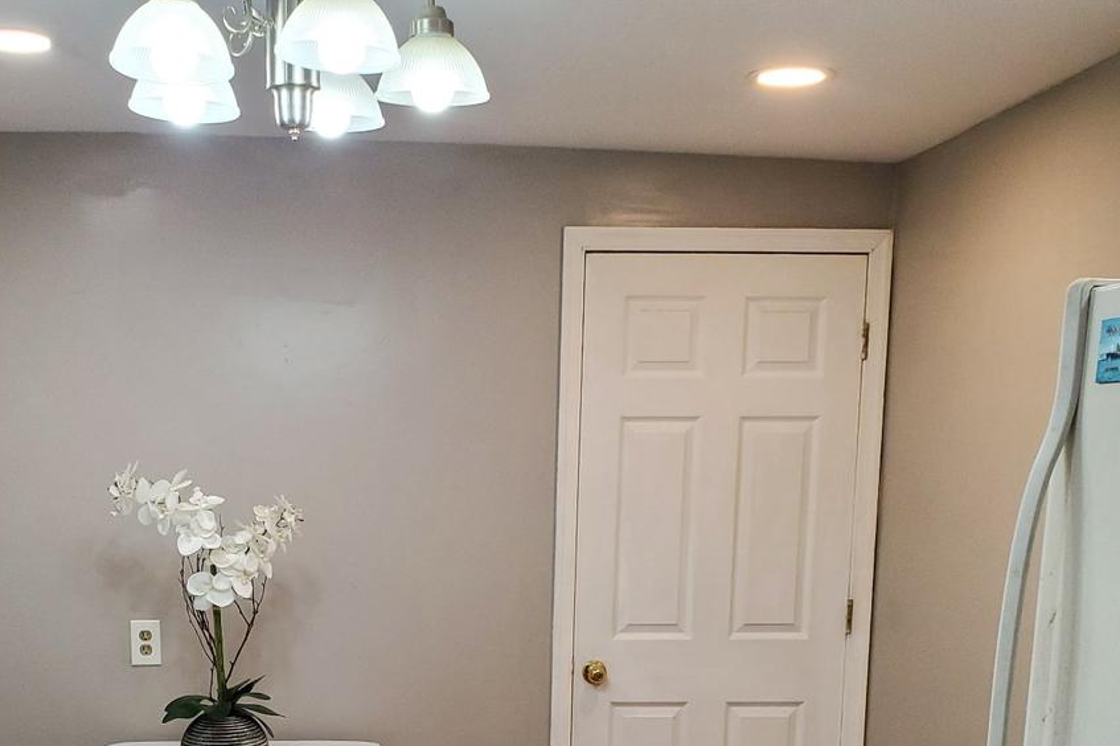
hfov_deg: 42.3
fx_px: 1430
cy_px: 710
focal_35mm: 46
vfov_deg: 27.8
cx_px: 390
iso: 200
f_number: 2.4
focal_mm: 4.3
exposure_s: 1/120
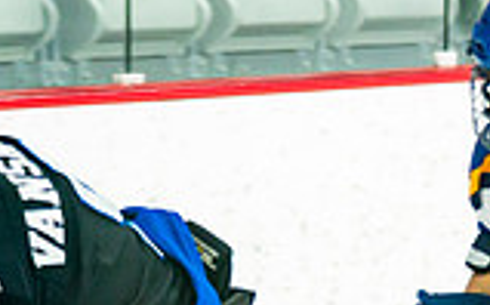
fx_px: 7684
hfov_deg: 3.6
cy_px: 245
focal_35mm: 576
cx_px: 624
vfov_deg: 2.3
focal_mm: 123
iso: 500
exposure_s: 1/640
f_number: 2.8
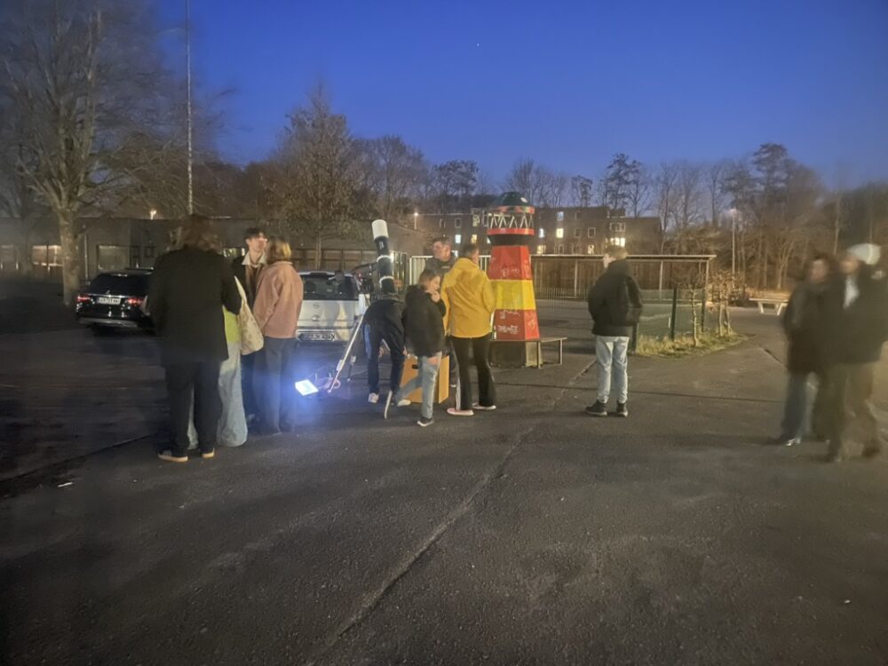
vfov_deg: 53.1
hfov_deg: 67.3
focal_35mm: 26
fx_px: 667
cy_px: 333
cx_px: 444
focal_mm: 4.2
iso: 2500
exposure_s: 1/4
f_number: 1.6
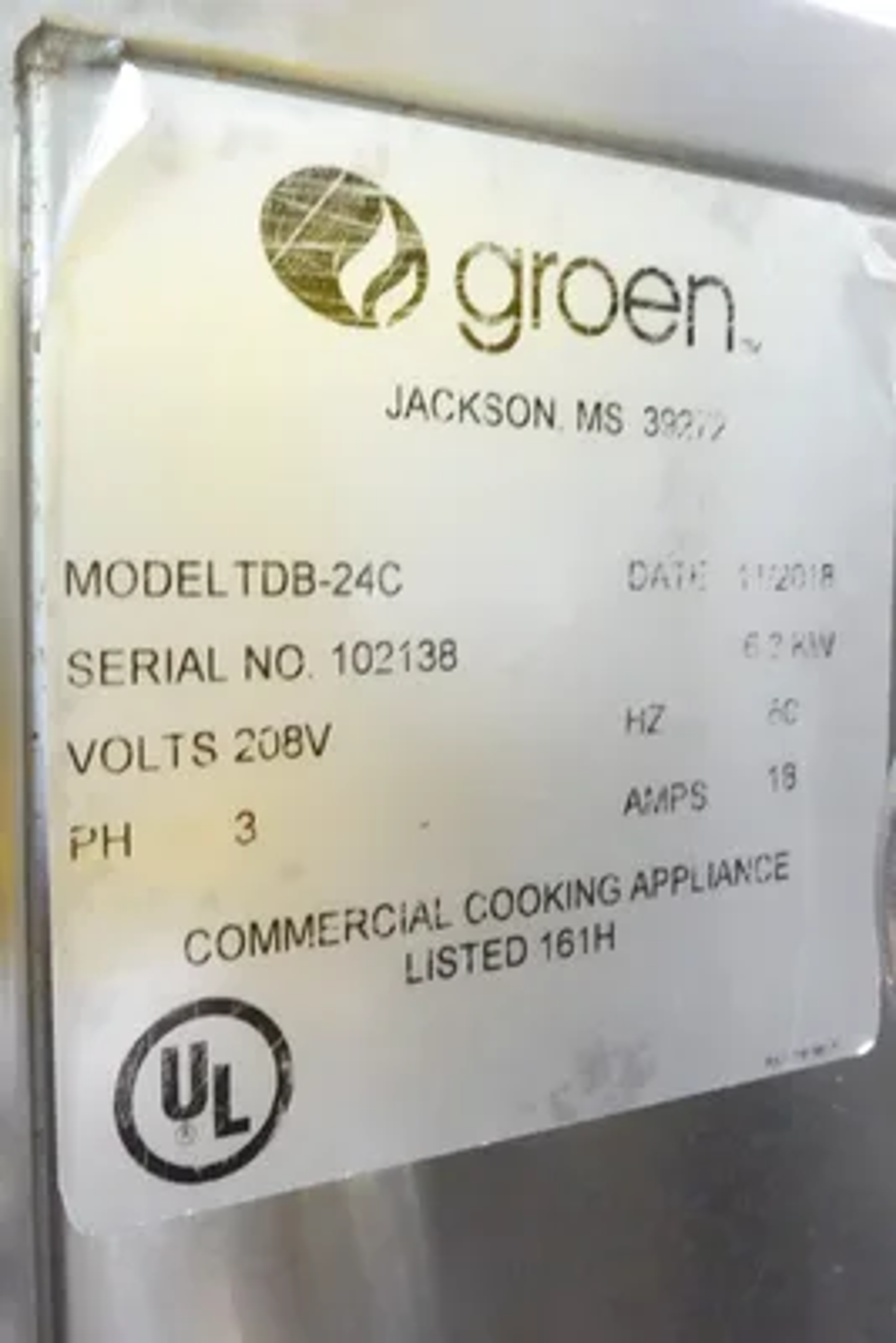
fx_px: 1380
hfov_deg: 36.0
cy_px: 672
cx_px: 448
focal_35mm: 37
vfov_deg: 51.9
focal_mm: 13.84
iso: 6400
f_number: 11
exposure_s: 1/10
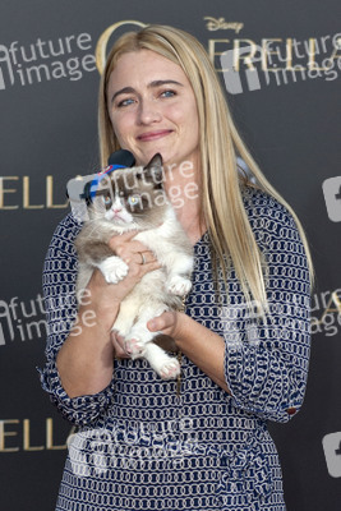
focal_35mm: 70
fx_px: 994
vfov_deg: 28.8
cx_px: 170
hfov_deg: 19.5
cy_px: 256
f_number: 4
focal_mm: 70
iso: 400
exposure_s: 1/400
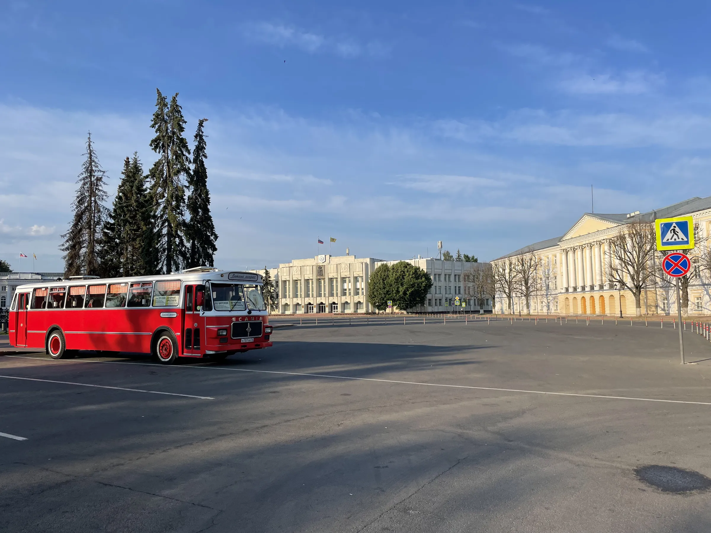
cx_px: 356
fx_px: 534
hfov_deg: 67.3
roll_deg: +1.4
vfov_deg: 53.1
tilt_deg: +2.9
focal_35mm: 26
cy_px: 266
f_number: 1.6
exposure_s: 1/3125
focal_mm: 4.2
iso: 32
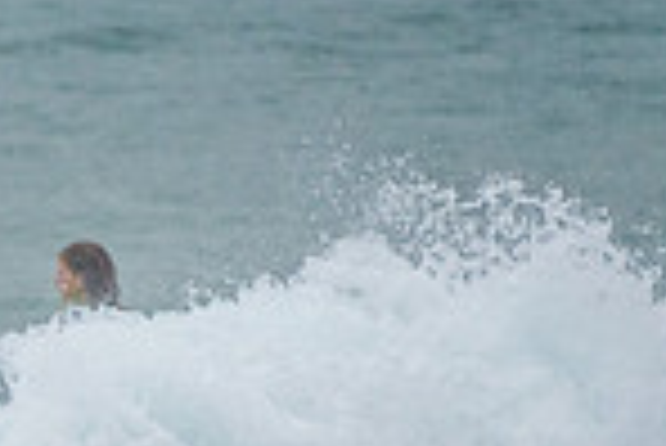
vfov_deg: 0.5
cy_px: 612
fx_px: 46924
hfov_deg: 0.8
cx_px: -545
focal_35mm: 2534
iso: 720
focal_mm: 500
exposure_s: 1/320
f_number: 5.6
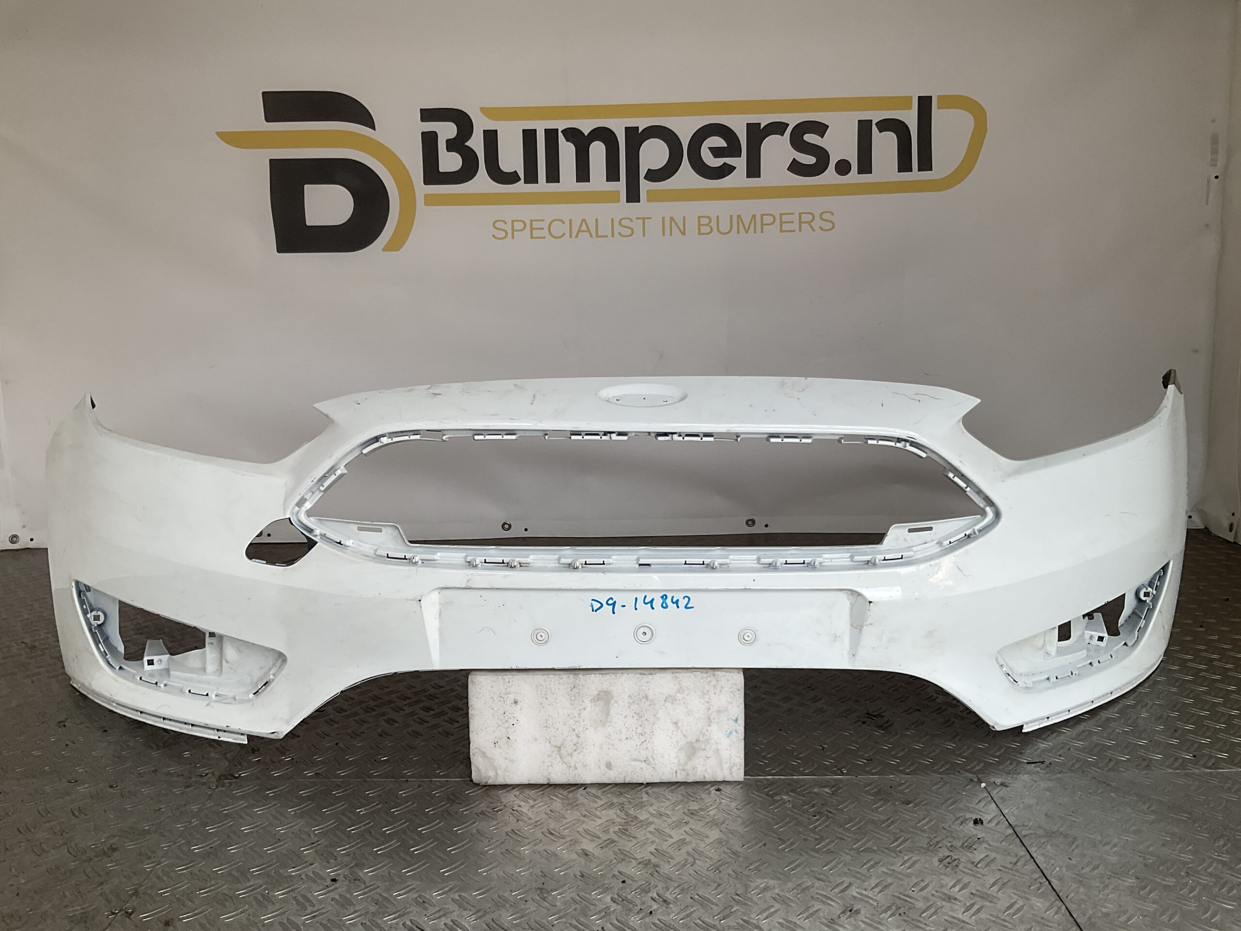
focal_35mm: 29
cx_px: 620
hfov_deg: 61.7
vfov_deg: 48.2
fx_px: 1040
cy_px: 466
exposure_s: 1/322
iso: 16
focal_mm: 3
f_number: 1.8
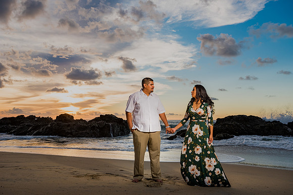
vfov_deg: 41.1
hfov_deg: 58.7
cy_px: 98
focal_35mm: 32
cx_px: 146
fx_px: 260
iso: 200
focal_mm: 32
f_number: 5
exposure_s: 1/250
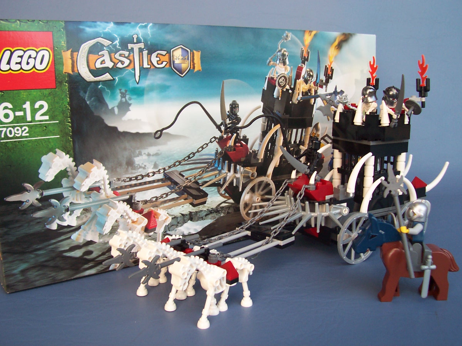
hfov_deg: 50.1
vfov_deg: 38.7
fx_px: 494
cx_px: 231
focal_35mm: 37
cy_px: 173
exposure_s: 1/30
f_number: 2.8
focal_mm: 5.6
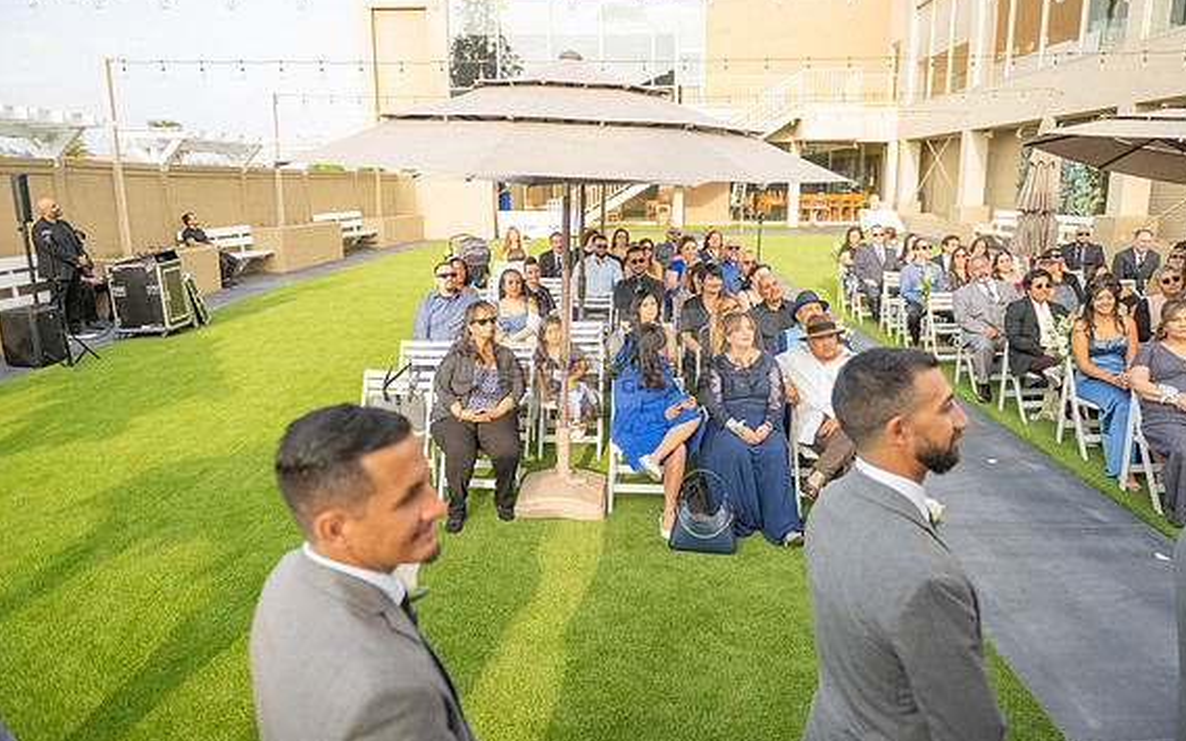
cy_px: 358
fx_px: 808
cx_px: 601
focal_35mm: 25
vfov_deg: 49.3
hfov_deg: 72.5
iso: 400
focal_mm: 24
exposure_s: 1/1000
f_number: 2.8
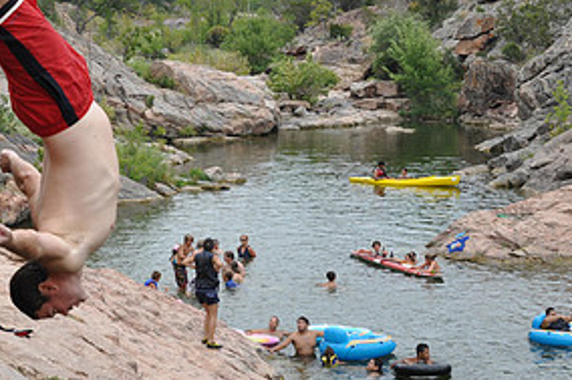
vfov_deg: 13.9
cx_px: 30
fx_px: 1556
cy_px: 148
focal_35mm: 98
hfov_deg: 20.3
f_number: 5.6
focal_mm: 32
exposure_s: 1/1250
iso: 400
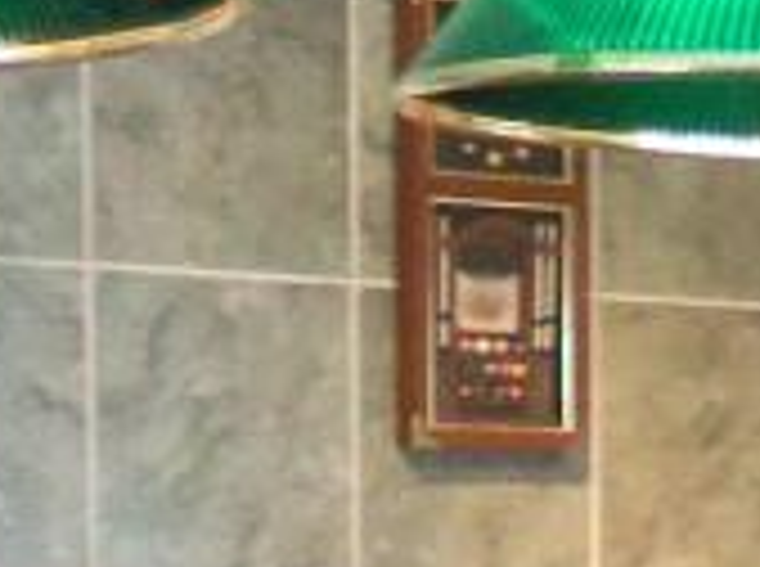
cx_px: 796
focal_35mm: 170
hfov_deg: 11.5
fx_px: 3724
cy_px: 1120
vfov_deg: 8.3
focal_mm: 5.1
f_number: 3.9
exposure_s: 1/20
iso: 400
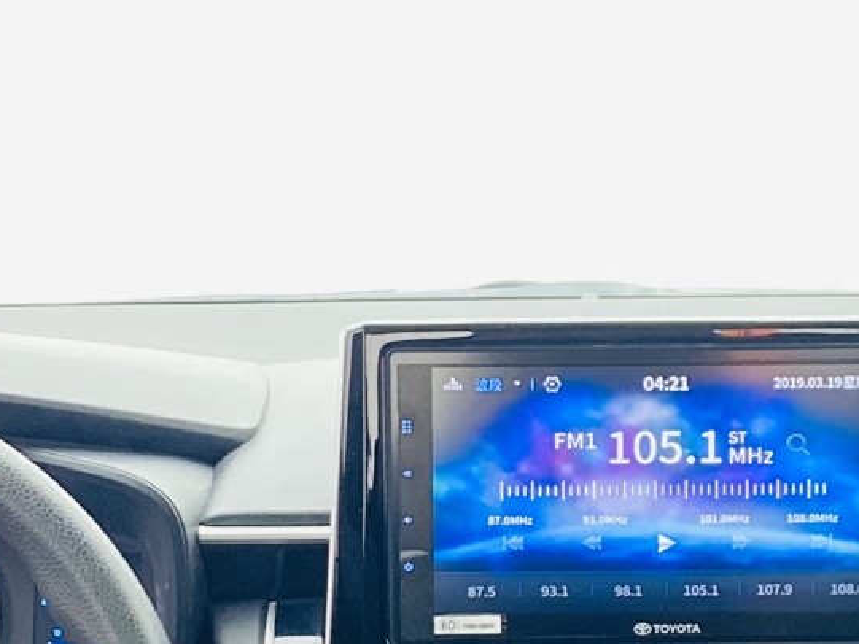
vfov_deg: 15.1
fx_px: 2407
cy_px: 563
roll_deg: +0.3
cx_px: 568
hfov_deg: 20.2
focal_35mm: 97
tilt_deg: -13.9
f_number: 1.8
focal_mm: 4.25
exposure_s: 1/50
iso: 400
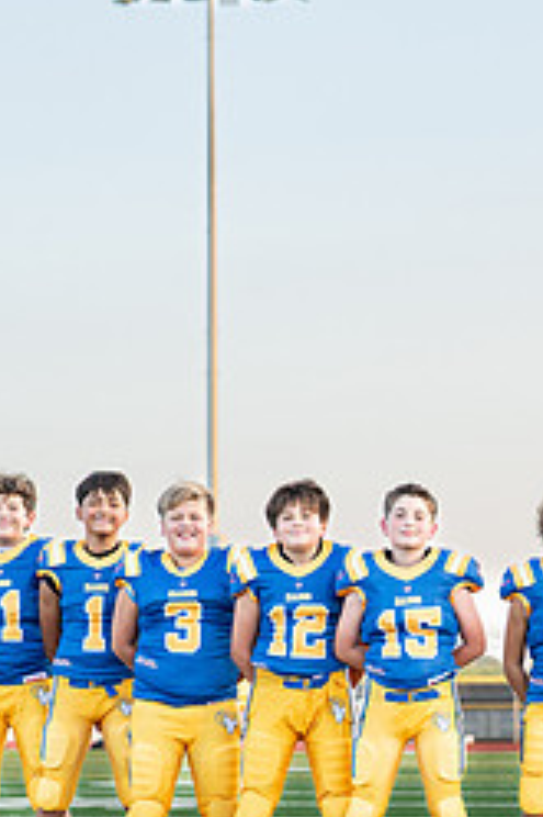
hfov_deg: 8.3
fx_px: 3738
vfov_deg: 12.4
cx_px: 468
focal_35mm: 165
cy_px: 708
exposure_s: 1/320
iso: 200
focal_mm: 50
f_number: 2.2
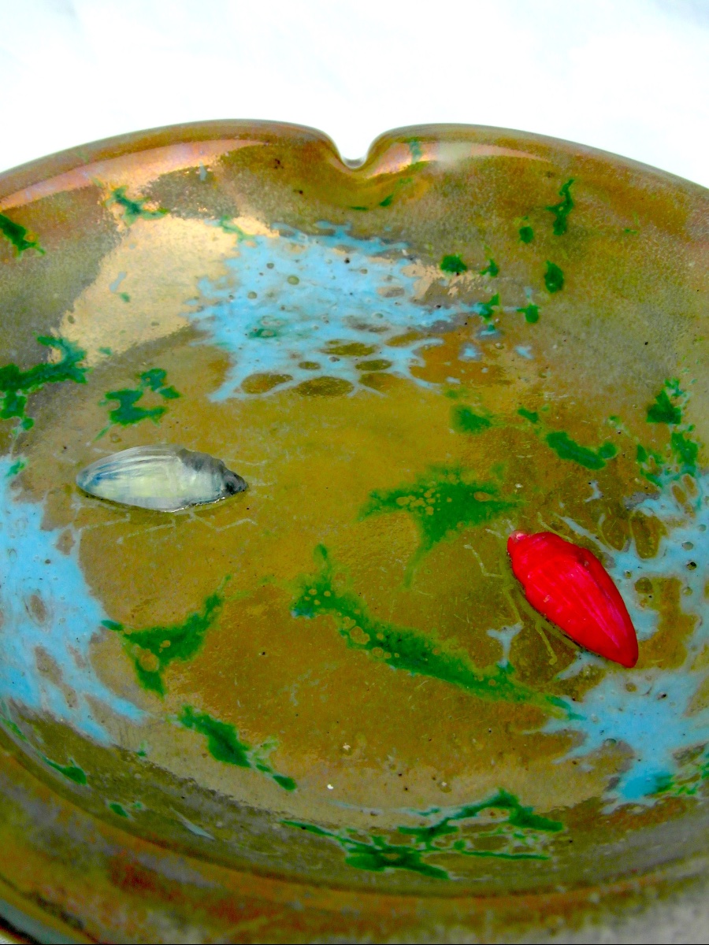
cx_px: 354
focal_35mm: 32
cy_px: 472
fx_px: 874
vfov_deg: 56.8
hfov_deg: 44.2
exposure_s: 1/125
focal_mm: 5.3
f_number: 5.6
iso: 80
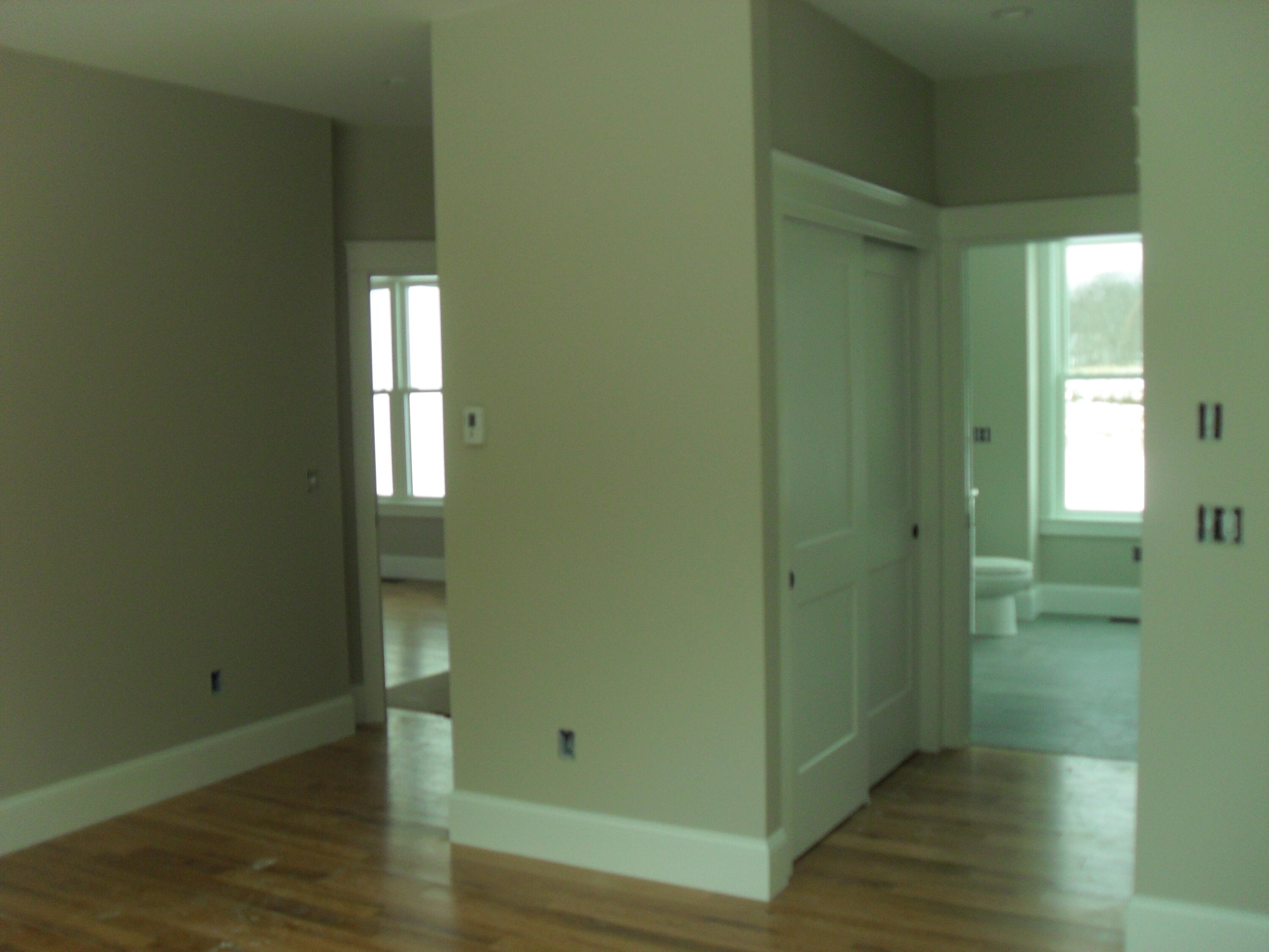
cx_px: 634
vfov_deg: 40.7
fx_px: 1283
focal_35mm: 35
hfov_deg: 52.6
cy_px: 476
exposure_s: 1/60
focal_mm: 6.2
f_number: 2.8
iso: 100
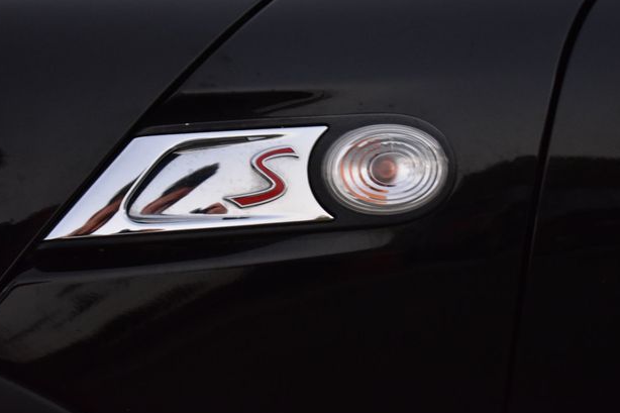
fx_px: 1291
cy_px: 207
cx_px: 308
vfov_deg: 18.2
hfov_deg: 27.0
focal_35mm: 75
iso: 1600
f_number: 5.3
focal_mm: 48
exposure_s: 1/13
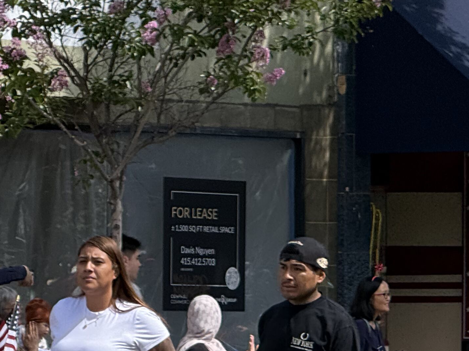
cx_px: 400
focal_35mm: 340
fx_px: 4606
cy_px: 415
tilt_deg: -2.3
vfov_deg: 4.4
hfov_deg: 5.8
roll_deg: -0.2
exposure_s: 1/903
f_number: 2.8
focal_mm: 15.66
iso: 64
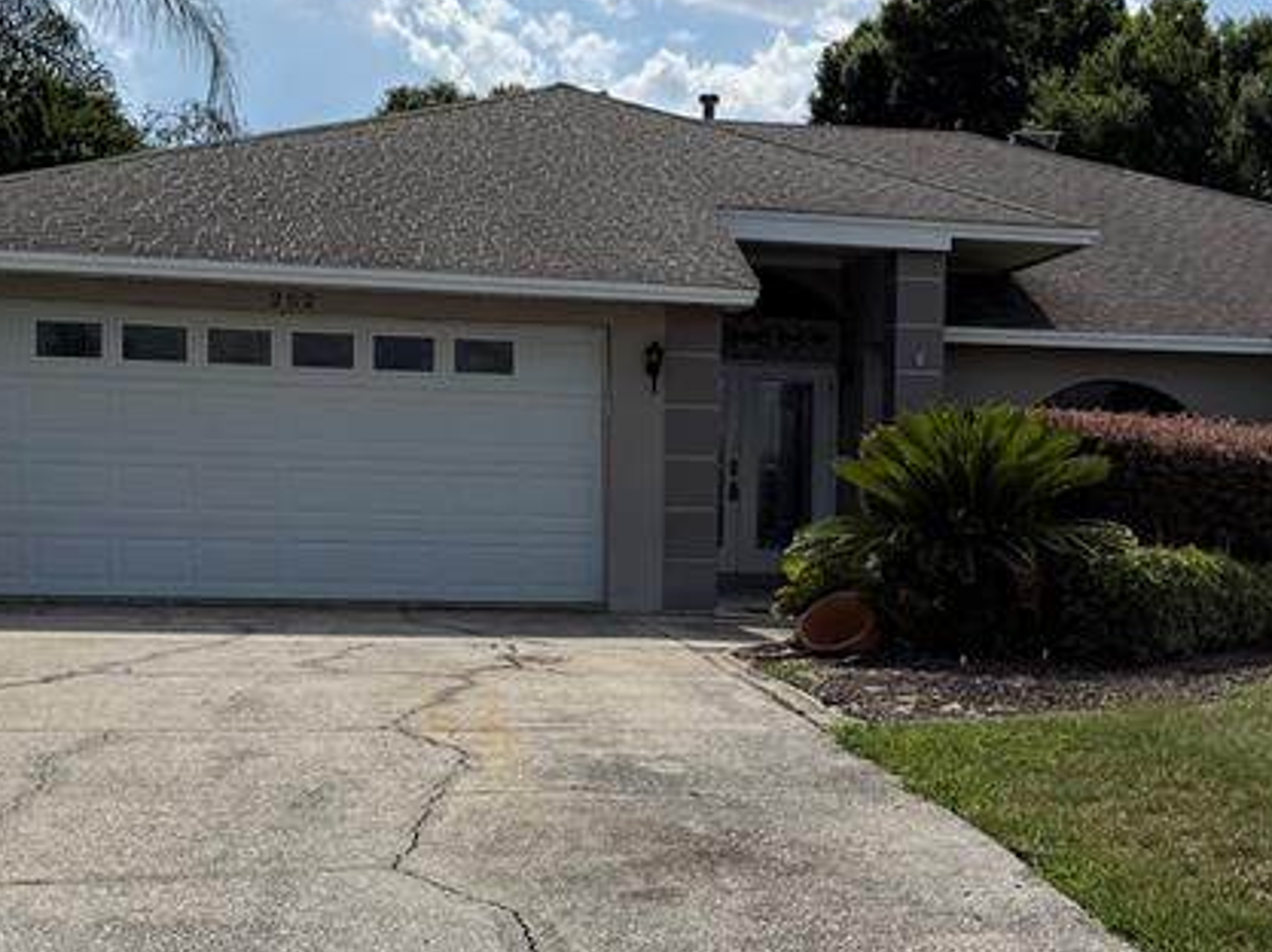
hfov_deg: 32.6
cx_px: 763
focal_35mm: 59
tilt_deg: -2.6
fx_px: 2166
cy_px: 635
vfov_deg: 24.7
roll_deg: -1.0
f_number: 1.78
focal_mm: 6.76
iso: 80
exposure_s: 1/10309
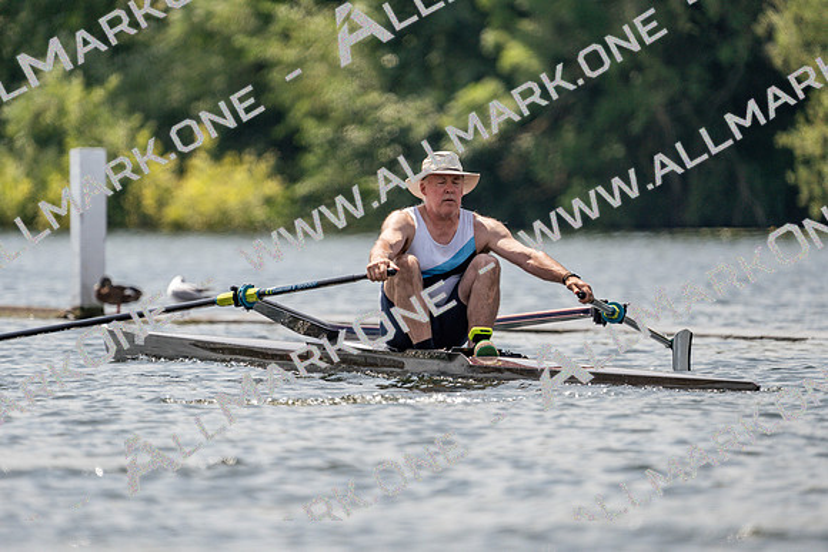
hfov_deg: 3.4
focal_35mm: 600
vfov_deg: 2.3
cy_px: 276
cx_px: 414
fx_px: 13803
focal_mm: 600
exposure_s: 1/1600
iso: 200
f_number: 6.3
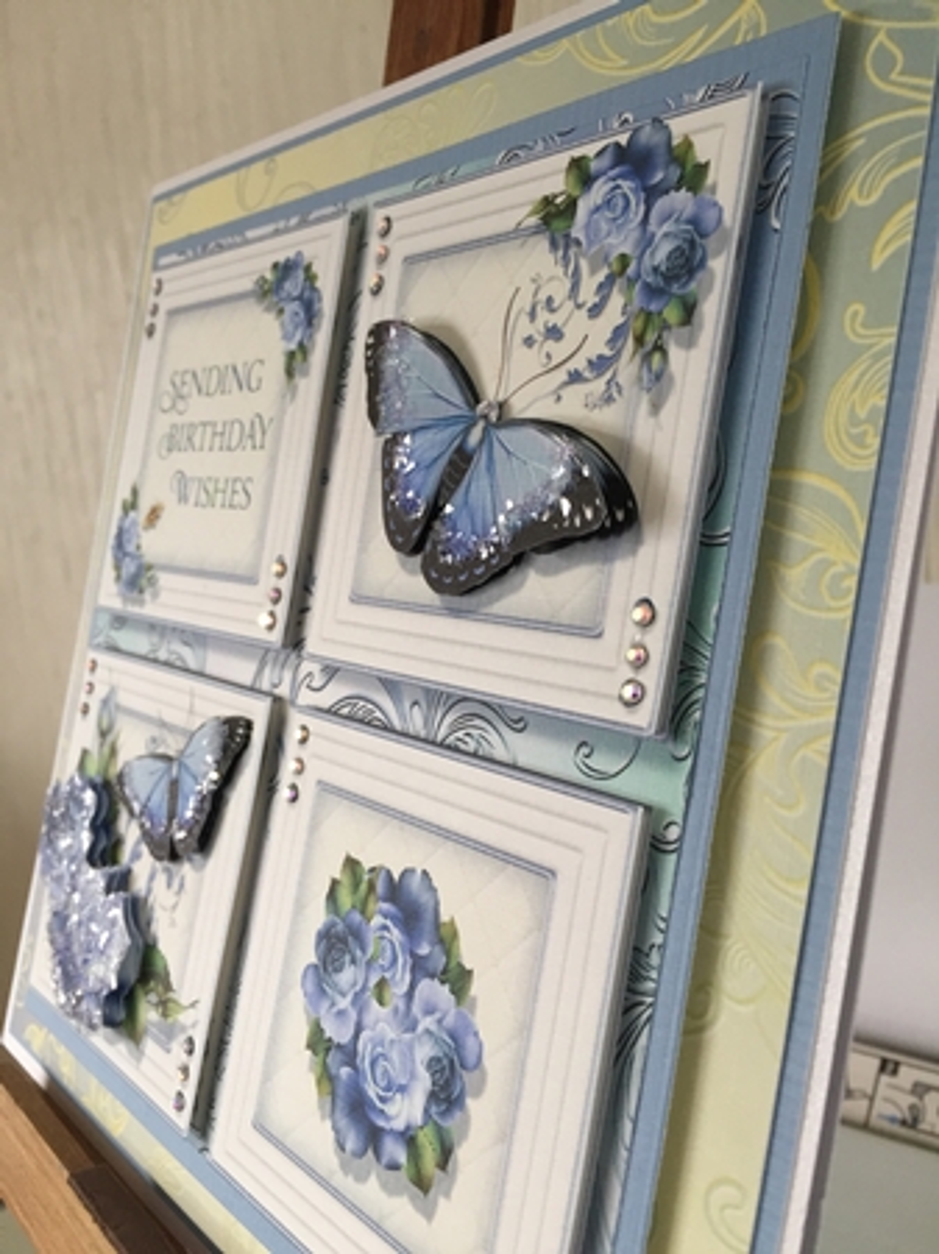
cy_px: 627
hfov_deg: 48.2
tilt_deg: -9.7
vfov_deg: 61.7
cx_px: 470
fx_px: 1050
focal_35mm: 29
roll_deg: +4.9
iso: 125
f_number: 2.2
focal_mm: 4.15
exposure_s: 1/33
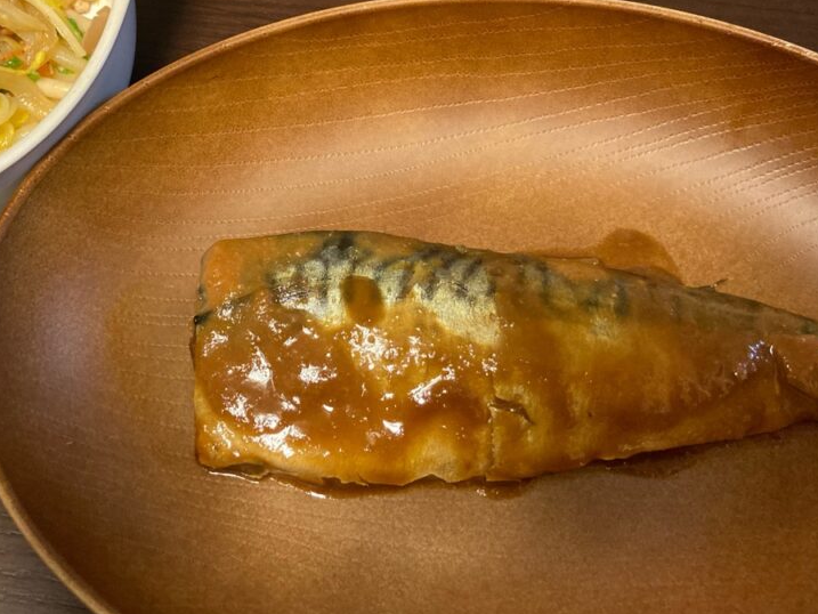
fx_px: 945
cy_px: 207
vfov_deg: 35.6
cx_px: 268
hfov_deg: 46.0
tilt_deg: -60.4
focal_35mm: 40
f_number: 1.8
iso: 320
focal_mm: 3.99
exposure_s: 1/50
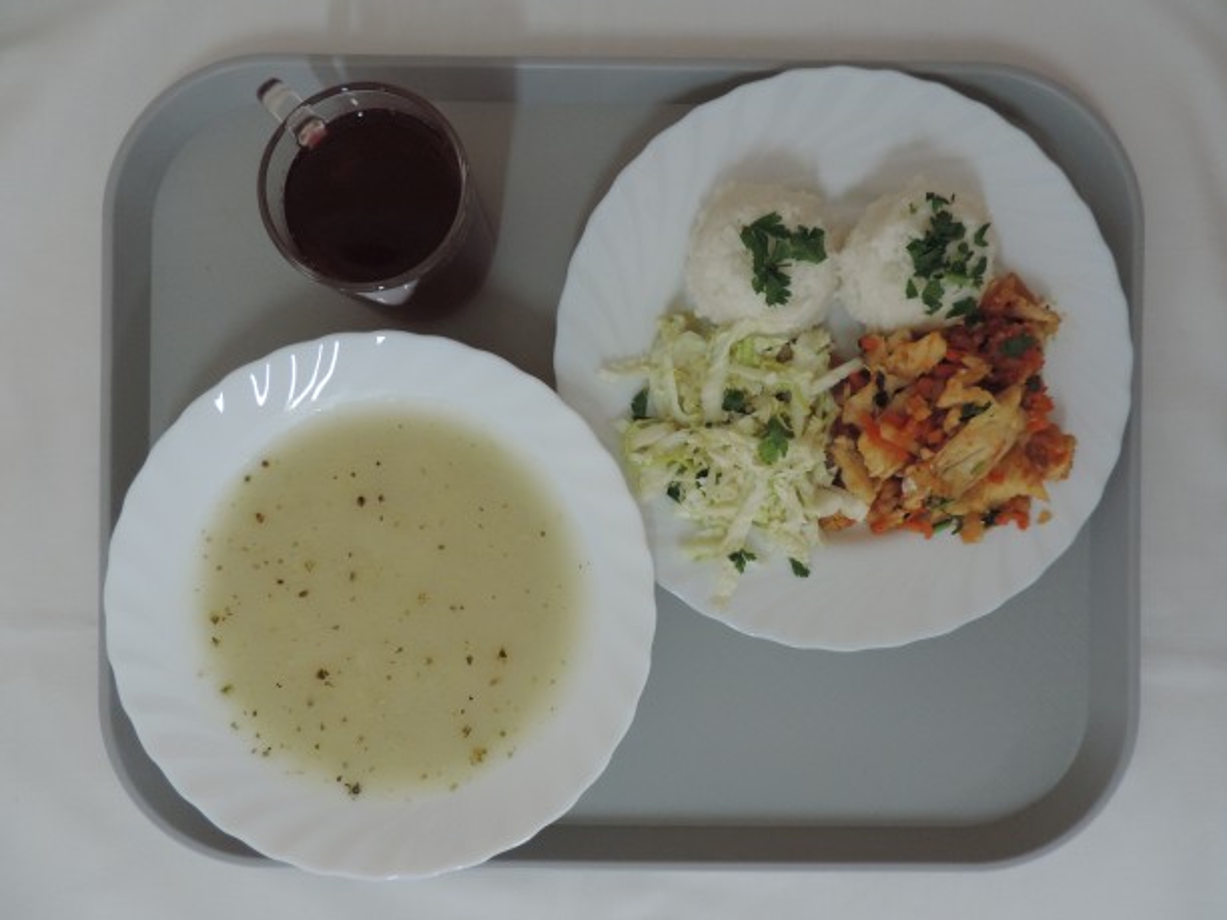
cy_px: 460
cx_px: 614
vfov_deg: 56.8
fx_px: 851
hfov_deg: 71.6
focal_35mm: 24
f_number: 3
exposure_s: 1/30
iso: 320
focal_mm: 4.3
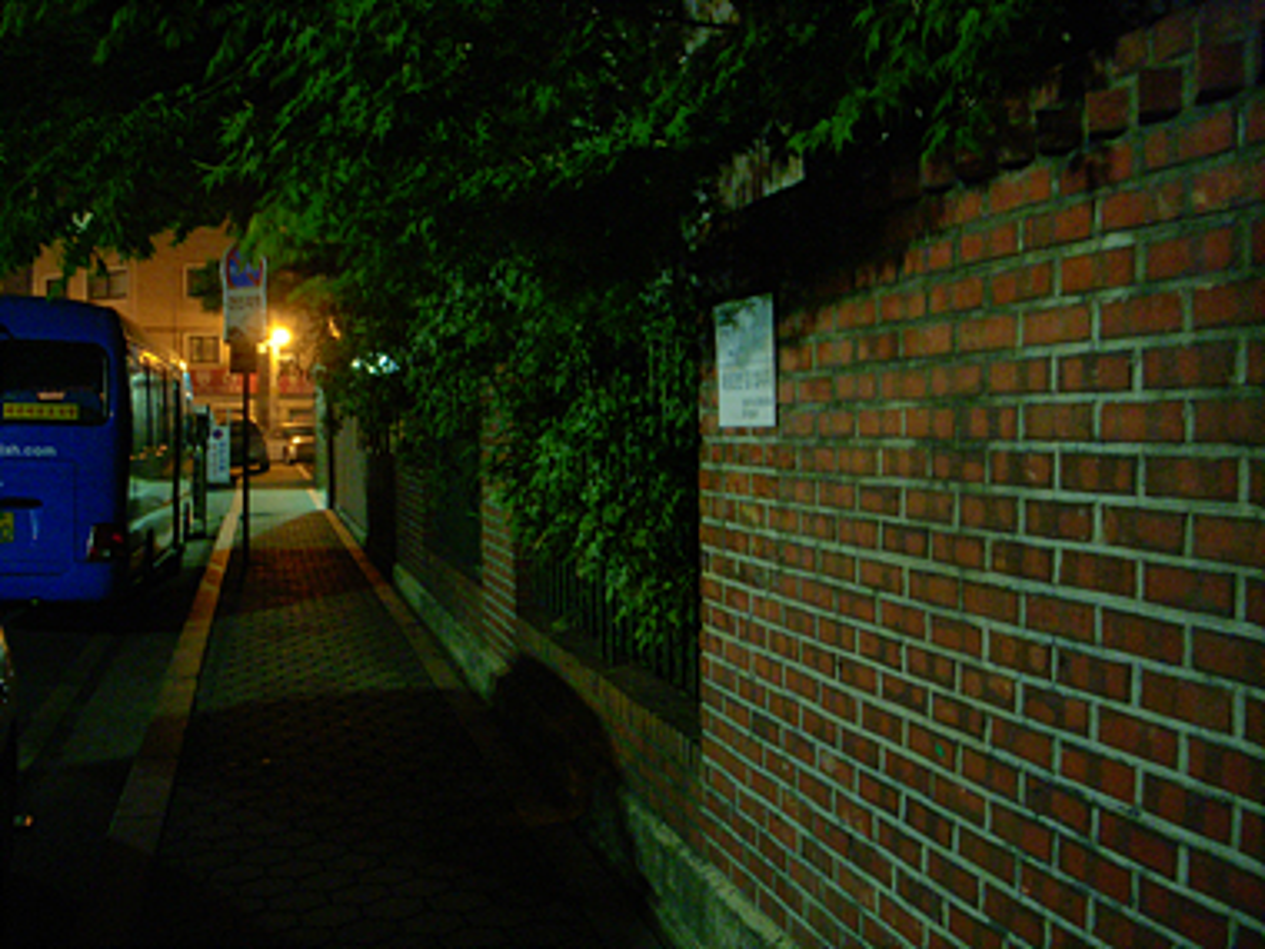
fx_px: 1389
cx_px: 632
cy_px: 474
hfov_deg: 49.0
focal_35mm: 38
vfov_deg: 37.7
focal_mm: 6.3
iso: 100
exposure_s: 1
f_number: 3.3
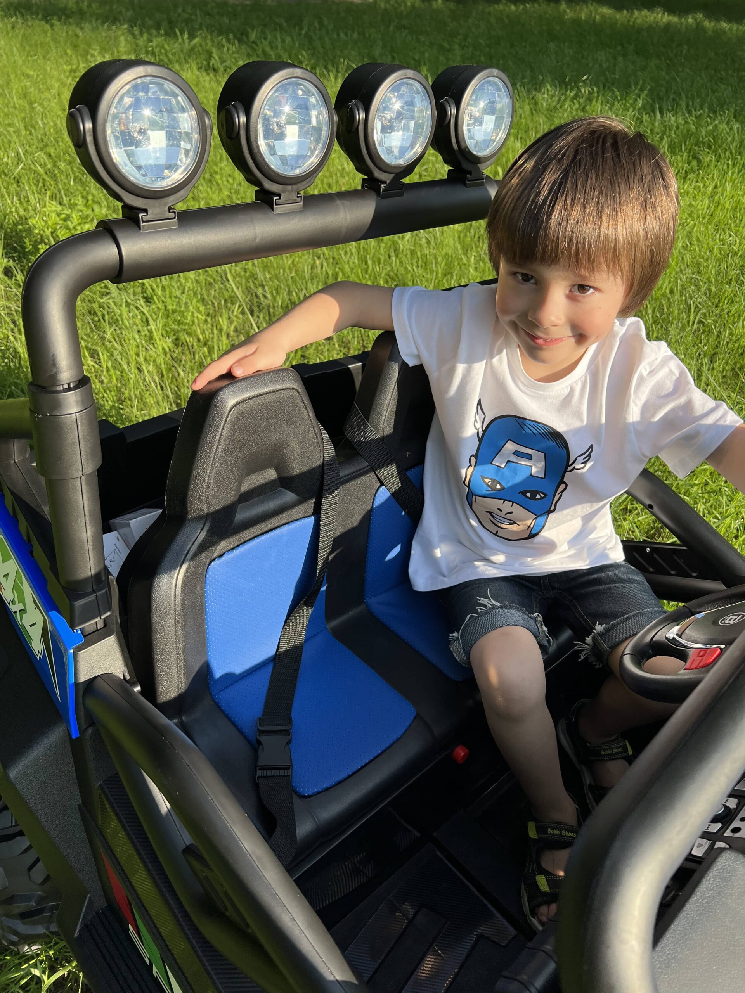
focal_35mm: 26
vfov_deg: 67.3
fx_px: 746
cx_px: 372
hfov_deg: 53.1
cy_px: 496
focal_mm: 5.7
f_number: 1.5
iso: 50
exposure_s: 1/1901
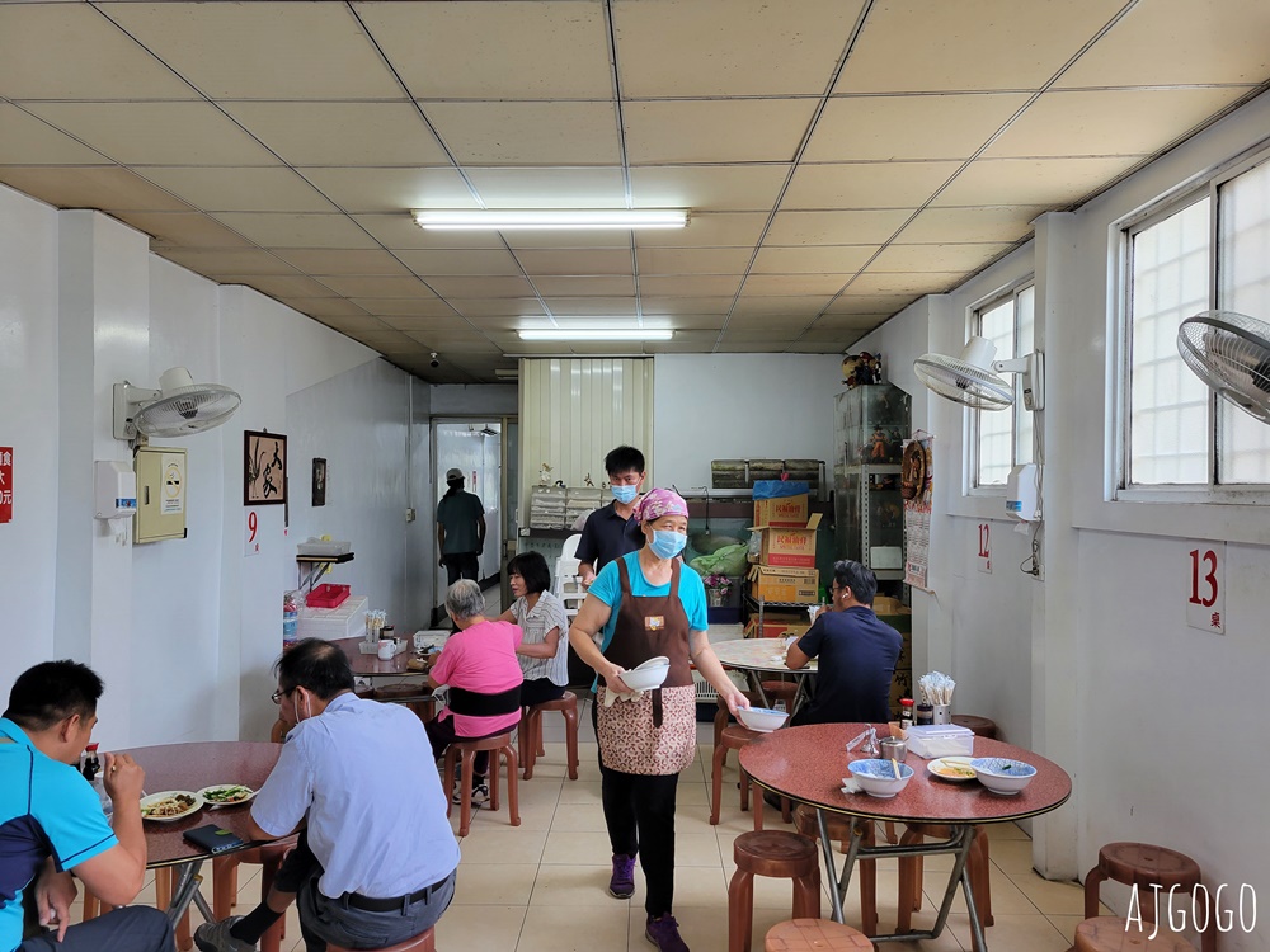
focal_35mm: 26
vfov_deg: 53.1
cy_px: 476
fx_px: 954
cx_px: 635
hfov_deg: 67.3
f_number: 1.8
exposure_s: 1/120
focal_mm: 5.4
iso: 80
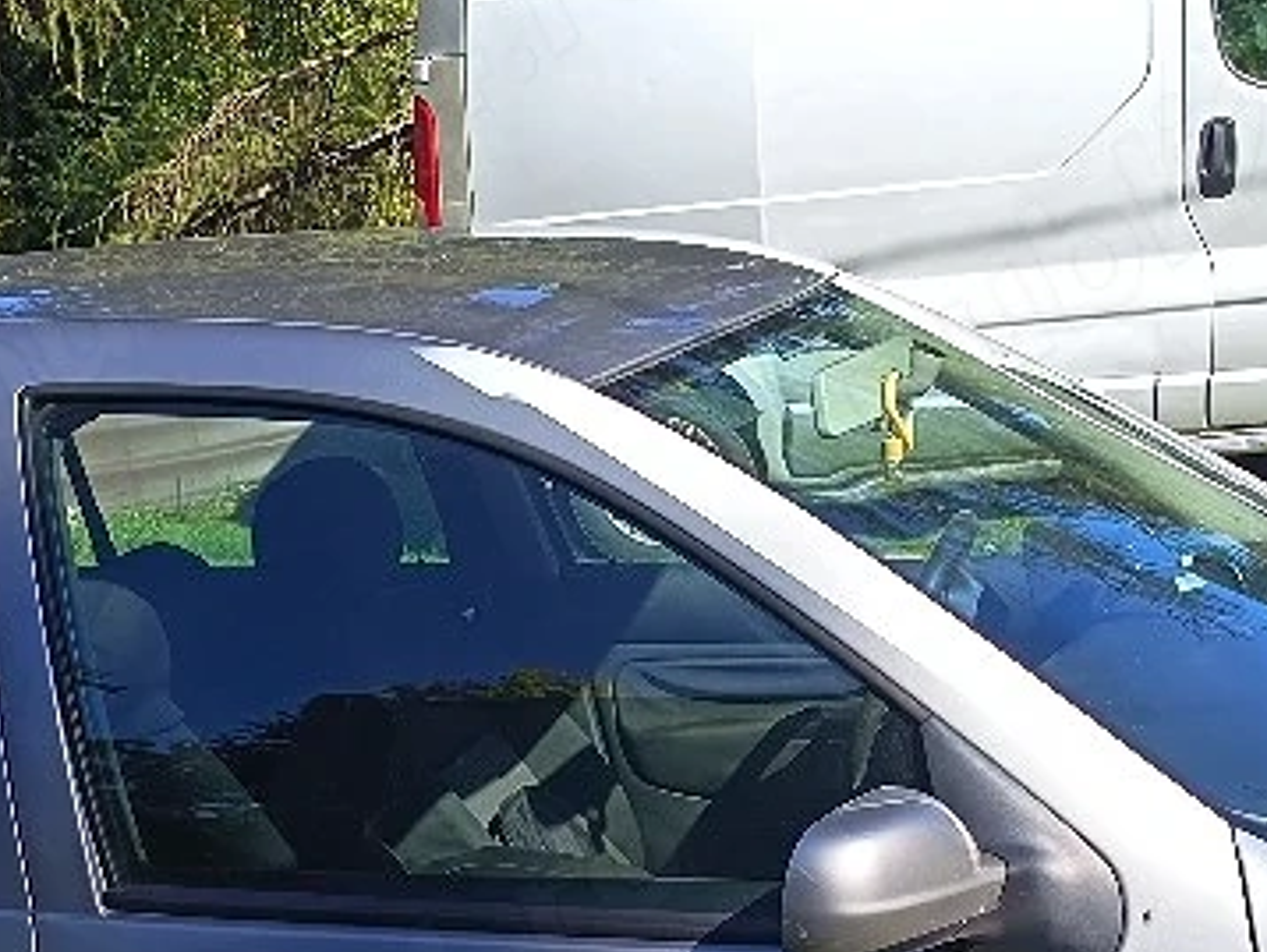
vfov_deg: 20.6
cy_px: 1118
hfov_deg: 28.9
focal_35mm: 67
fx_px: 2454
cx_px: 538
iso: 100
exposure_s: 1/286
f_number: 1.75
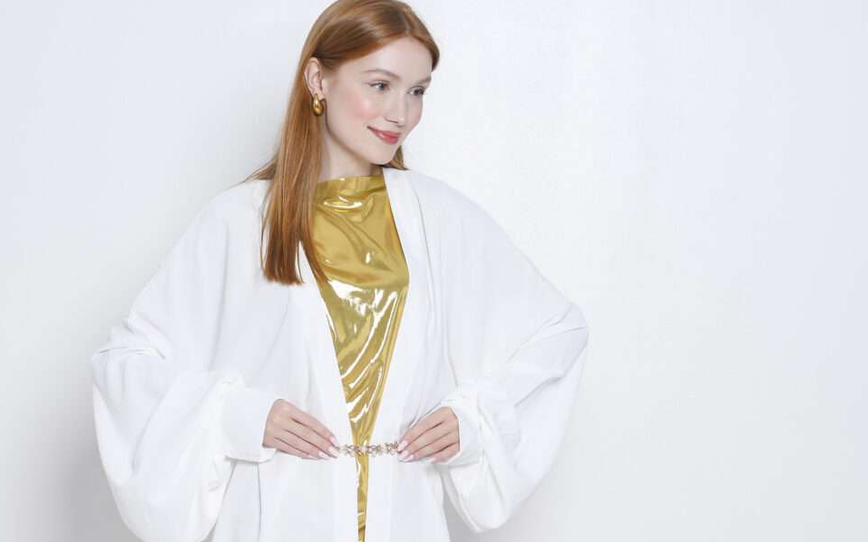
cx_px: 434
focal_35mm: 115
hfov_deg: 18.1
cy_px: 624
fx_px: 2720
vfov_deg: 11.2
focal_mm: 50
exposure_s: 1/250
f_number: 5.6
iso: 125
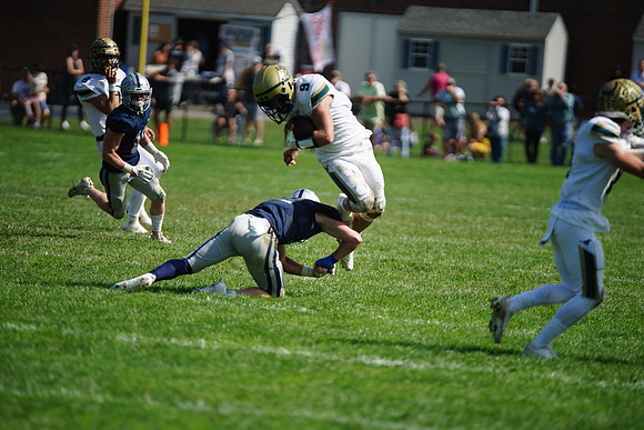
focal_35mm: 300
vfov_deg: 4.6
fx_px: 5368
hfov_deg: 6.9
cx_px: 322
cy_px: 215
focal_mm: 300
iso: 400
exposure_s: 1/5000
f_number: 2.8
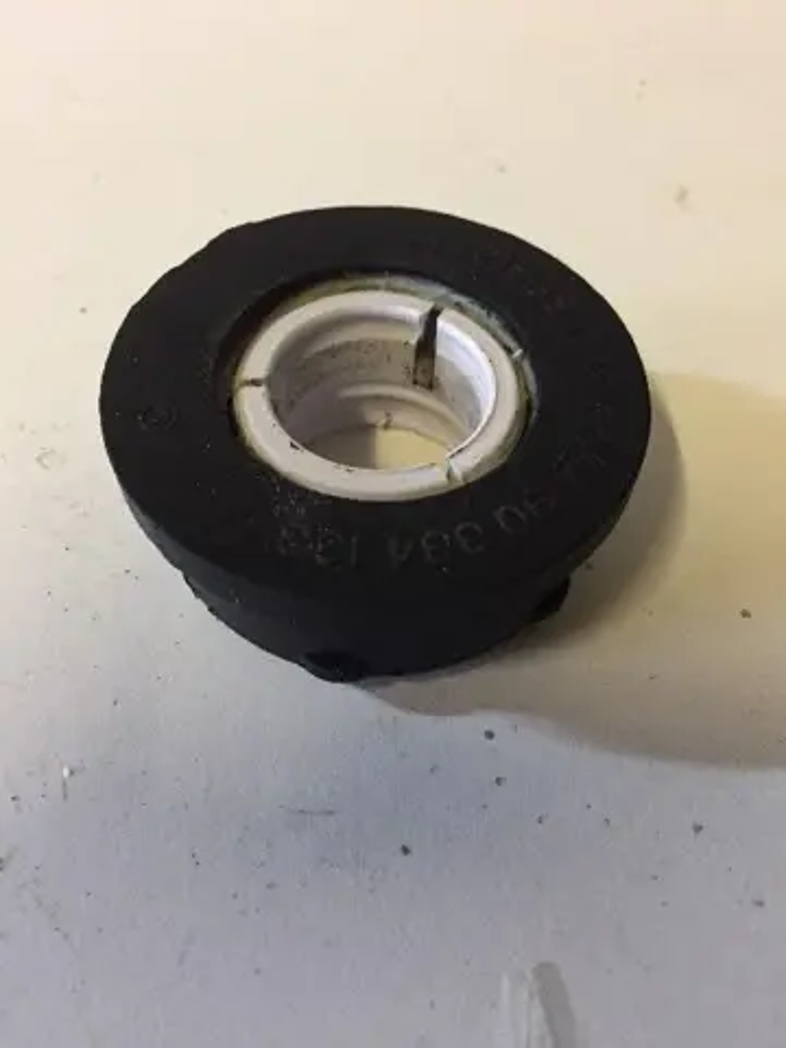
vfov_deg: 61.7
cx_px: 393
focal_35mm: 29
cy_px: 524
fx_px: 878
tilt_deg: -54.4
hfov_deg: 48.2
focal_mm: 4.15
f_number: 2.2
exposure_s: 1/33
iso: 250
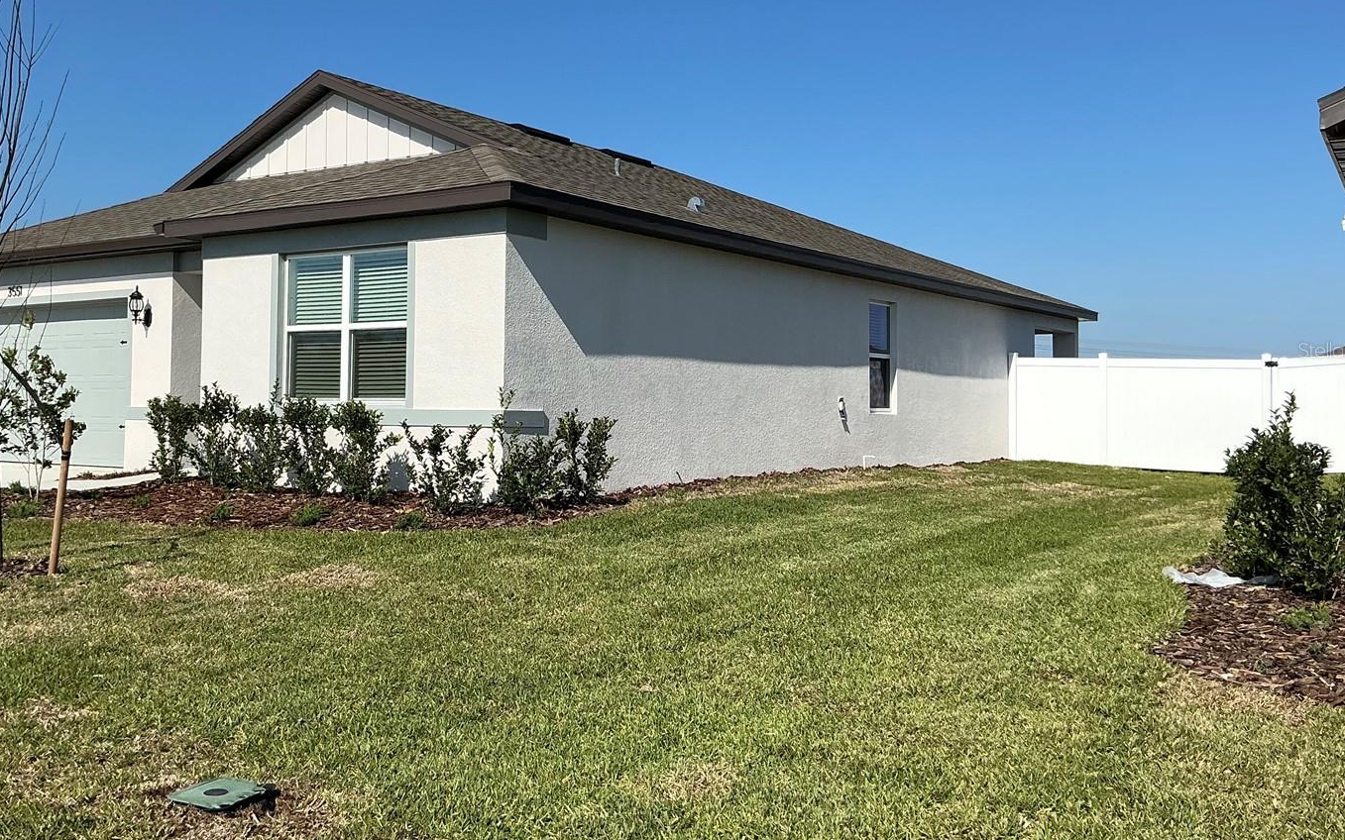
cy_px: 350
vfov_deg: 36.2
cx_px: 599
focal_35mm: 35
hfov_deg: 55.2
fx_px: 1283
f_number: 1.8
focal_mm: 3
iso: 25
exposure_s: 1/3125
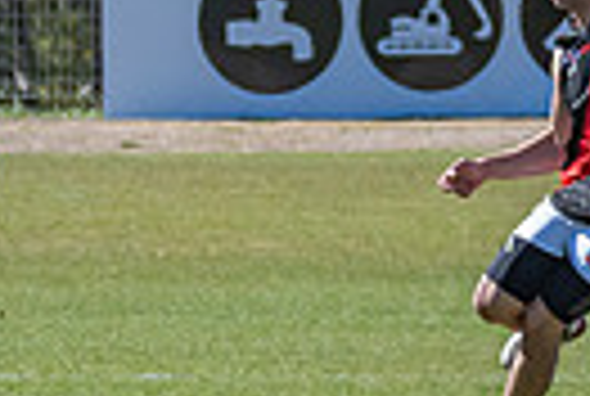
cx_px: -182
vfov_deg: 0.7
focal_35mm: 1967
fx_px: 32310
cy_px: 52
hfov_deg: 1.0
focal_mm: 250
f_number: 8
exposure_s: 1/2000
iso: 800
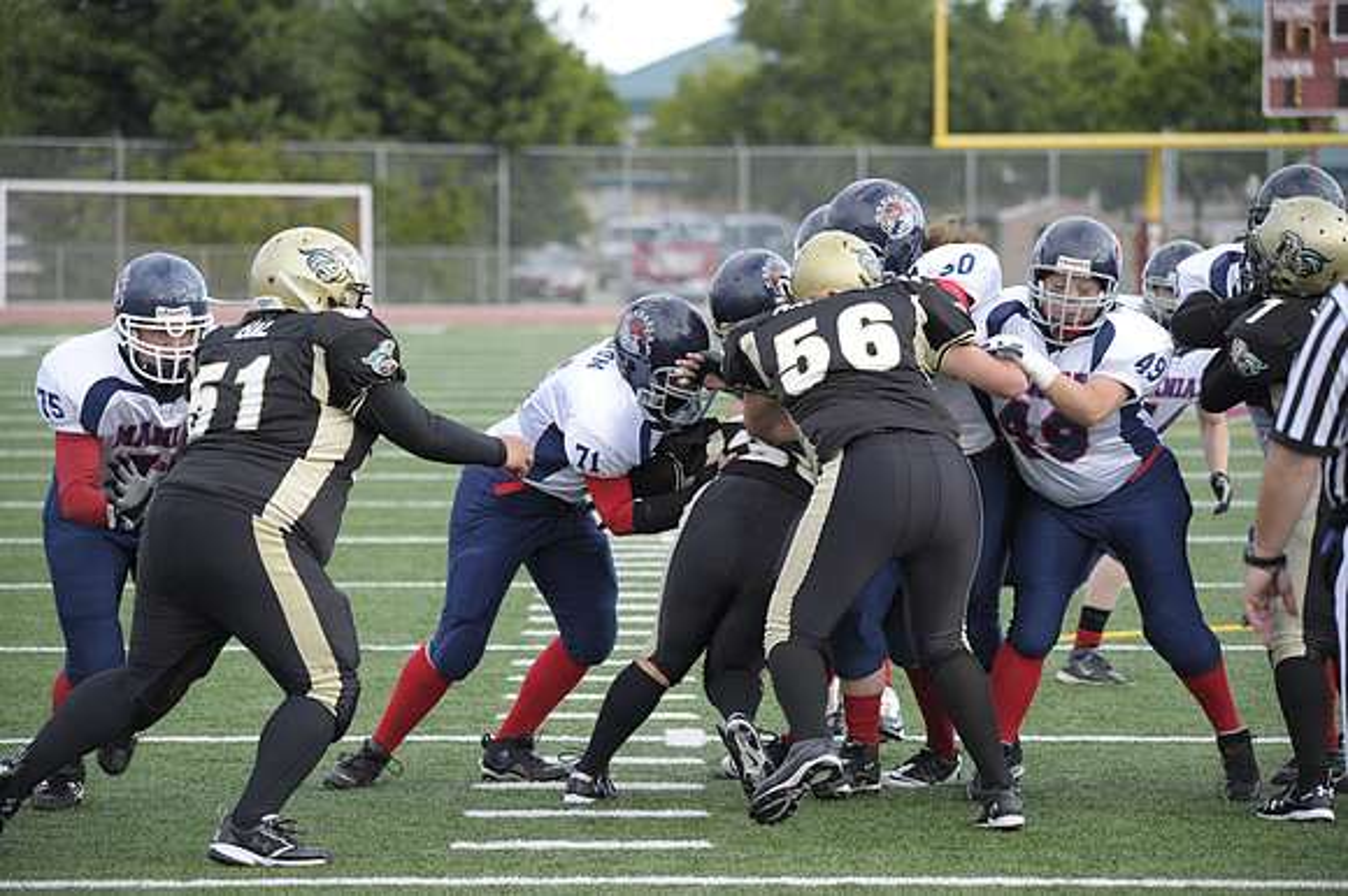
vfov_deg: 7.2
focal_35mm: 190
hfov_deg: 10.8
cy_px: 448
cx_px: 674
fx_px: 7110
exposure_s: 1/1000
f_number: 5.3
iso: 1250
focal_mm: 190
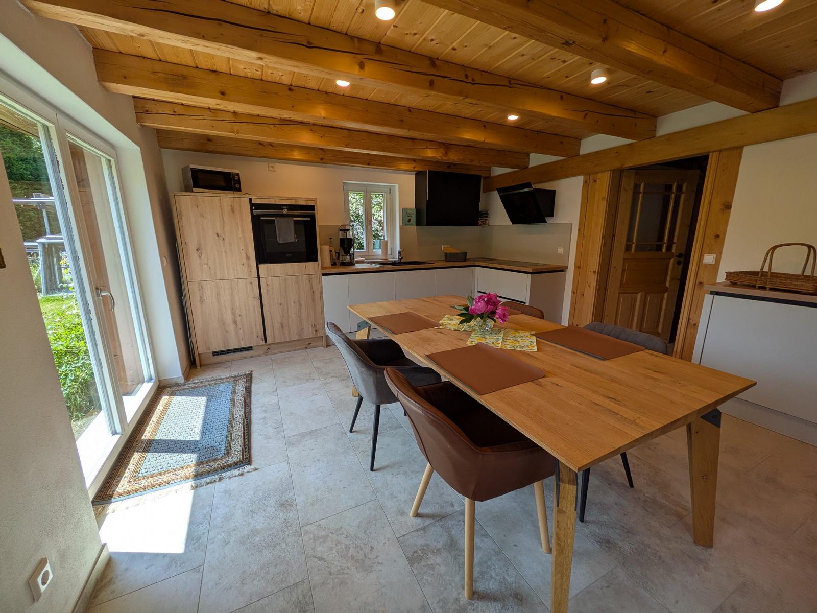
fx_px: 330
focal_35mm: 14
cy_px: 306
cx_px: 408
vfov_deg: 85.7
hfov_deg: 102.1
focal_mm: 1.83
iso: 58
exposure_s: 1/303
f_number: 2.2
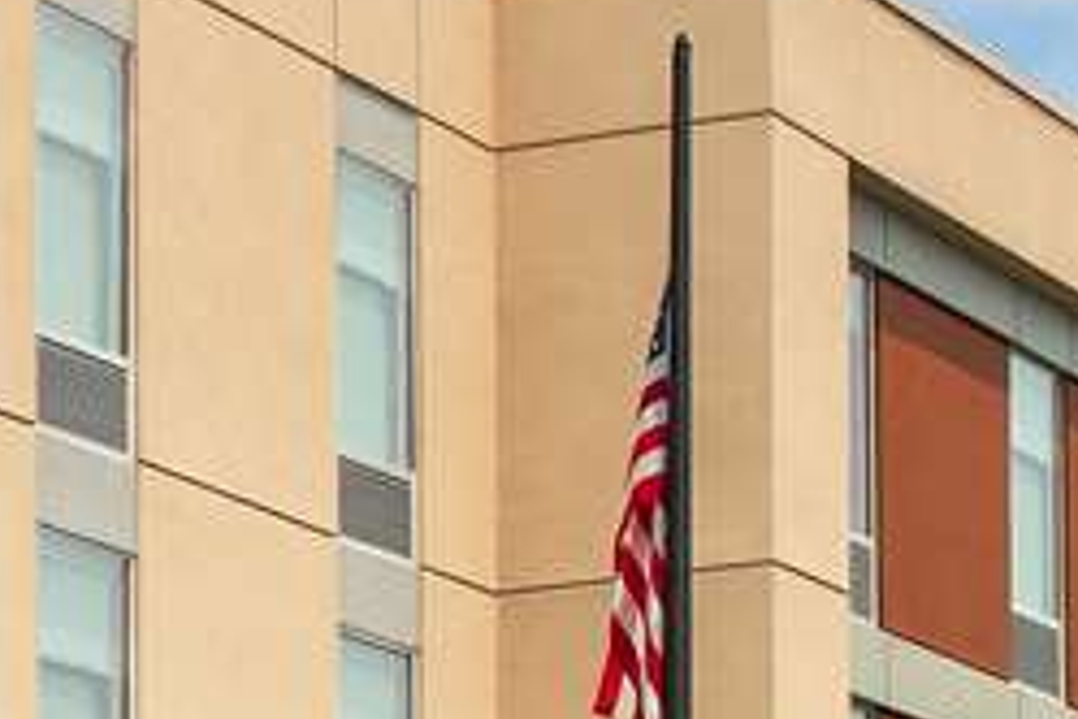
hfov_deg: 10.1
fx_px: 5779
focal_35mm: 193
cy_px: 715
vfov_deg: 7.1
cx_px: -771
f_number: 11
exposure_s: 1/80
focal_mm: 32
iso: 50
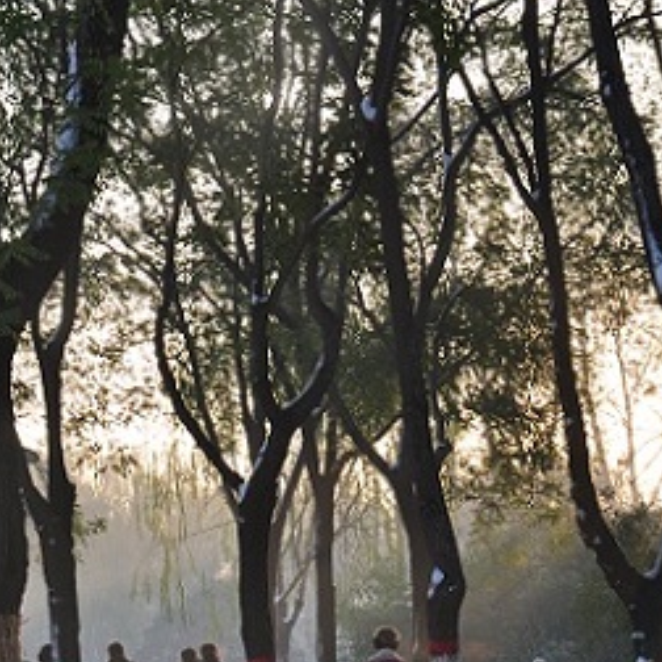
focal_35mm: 103
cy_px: 503
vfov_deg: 16.8
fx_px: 2231
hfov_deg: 16.4
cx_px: -76
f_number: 7.1
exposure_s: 1/125
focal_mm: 31
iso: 200
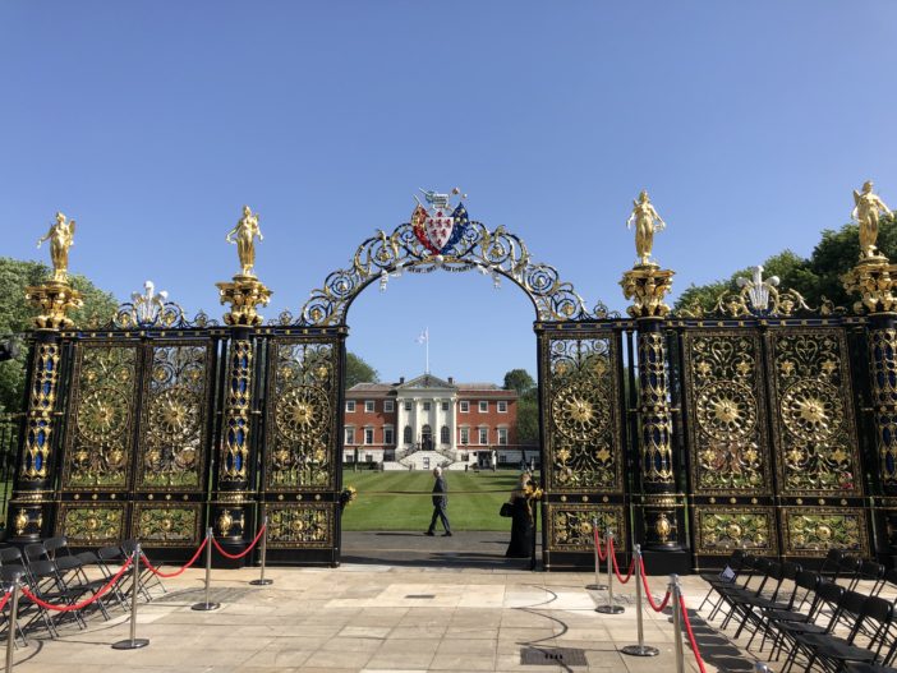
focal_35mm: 28
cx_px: 448
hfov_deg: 63.4
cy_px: 336
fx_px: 726
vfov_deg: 49.8
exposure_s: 1/1799
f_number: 1.8
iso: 20
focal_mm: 3.99
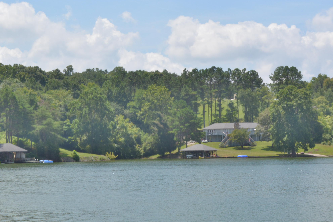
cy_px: 142
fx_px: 712
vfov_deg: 17.7
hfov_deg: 26.3
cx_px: 144
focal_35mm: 77
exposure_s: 1/160
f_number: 20
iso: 1000
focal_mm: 34
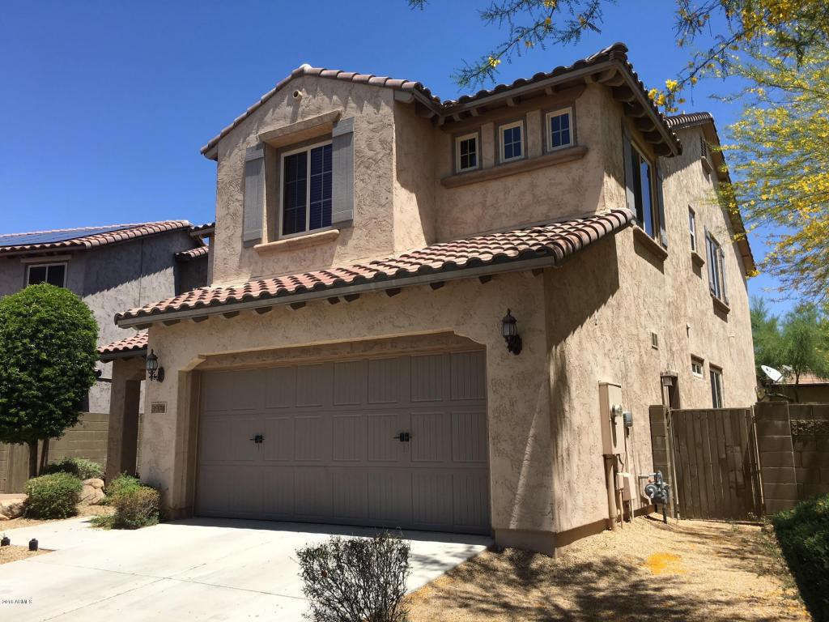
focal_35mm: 29
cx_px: 414
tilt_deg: +10.3
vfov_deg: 48.2
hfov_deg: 61.7
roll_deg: +1.8
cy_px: 311
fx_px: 695
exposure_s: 1/1183
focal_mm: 4.15
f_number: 2.2
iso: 25
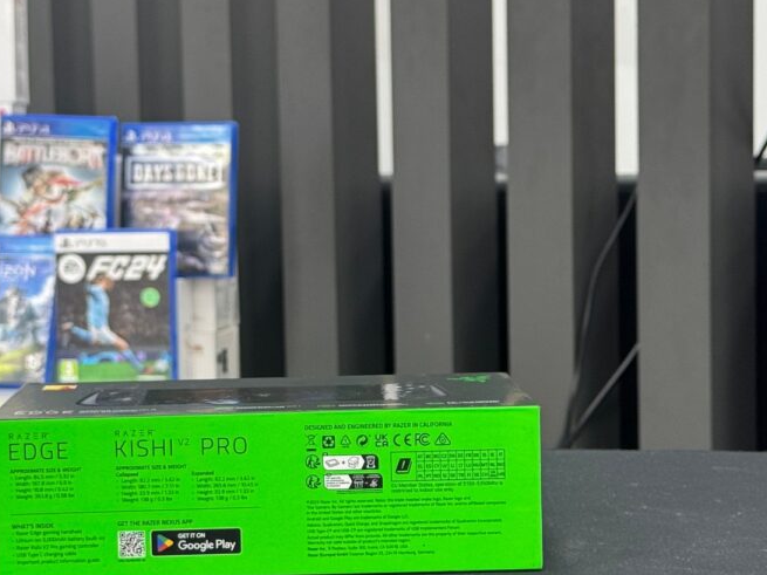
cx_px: 336
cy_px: 296
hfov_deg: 22.2
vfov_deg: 16.8
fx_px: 1949
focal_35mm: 88
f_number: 1.78
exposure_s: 1/50
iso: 100
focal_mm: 6.76
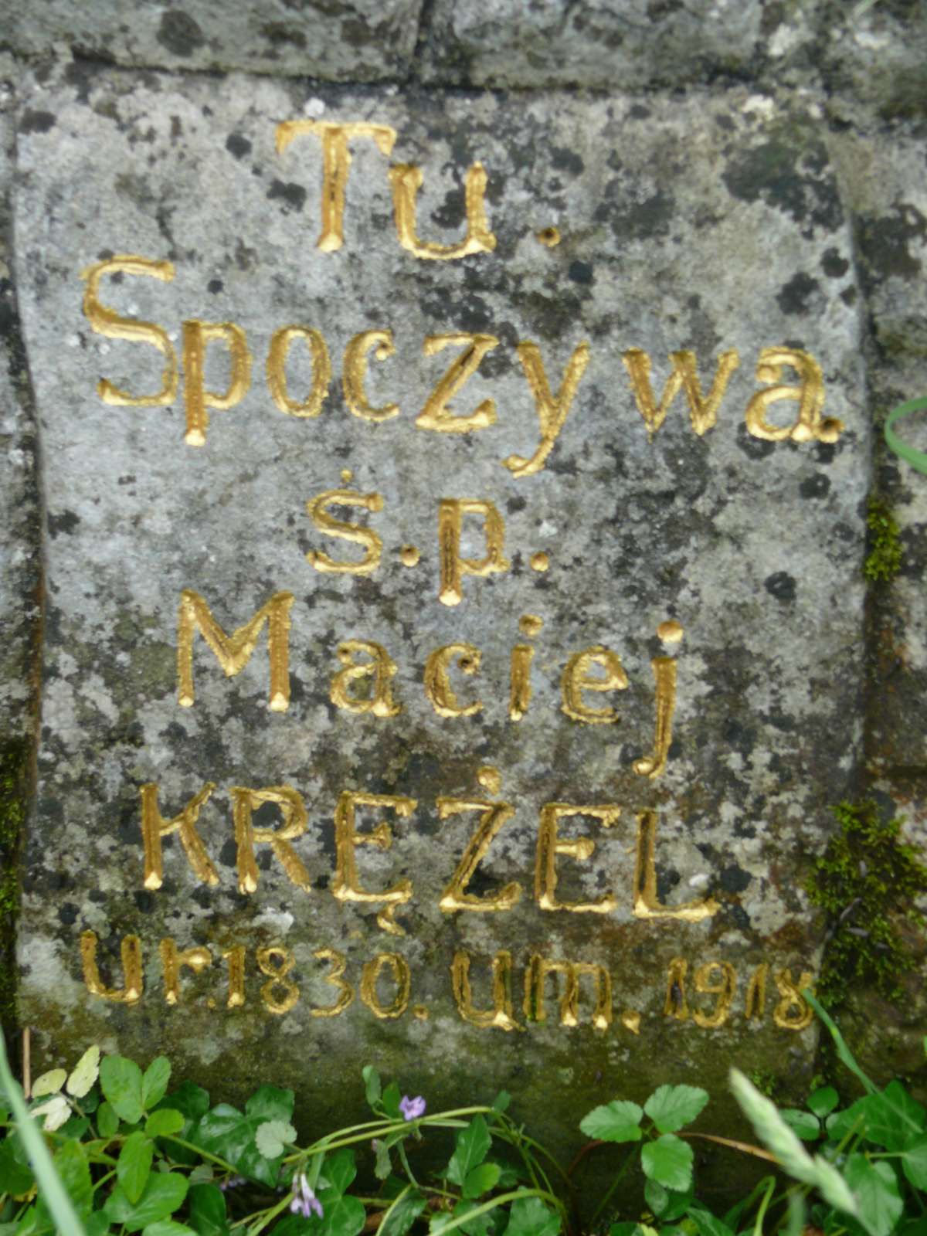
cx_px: 464
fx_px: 1571
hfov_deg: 32.9
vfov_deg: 42.9
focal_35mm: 44
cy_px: 618
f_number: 4
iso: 100
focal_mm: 9.3
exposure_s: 1/160
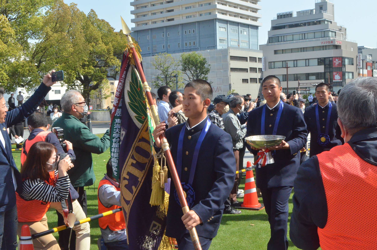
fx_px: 502
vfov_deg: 28.0
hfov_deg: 41.2
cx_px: 188
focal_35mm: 48
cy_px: 125
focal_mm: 32
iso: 2500
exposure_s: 1/800
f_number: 14
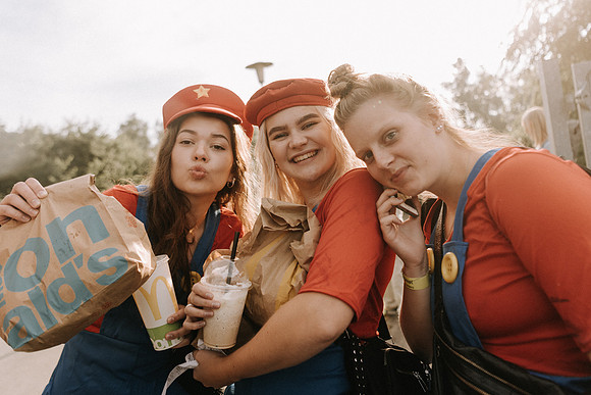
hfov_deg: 67.4
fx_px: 443
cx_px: 304
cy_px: 173
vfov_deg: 47.8
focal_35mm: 27
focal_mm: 24
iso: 100
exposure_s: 1/800
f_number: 2.8
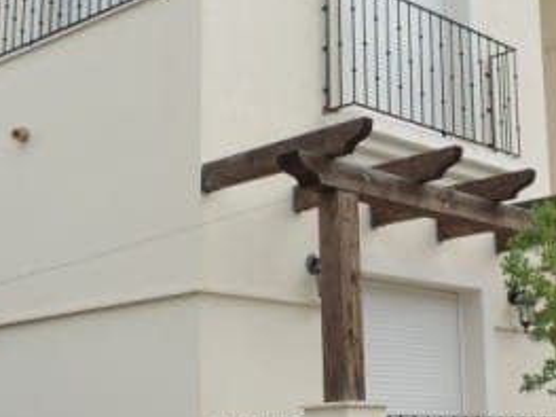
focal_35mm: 70
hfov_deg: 27.4
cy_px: 224
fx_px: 1124
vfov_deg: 21.0
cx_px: 423
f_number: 3
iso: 80
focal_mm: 4.3
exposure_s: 1/500
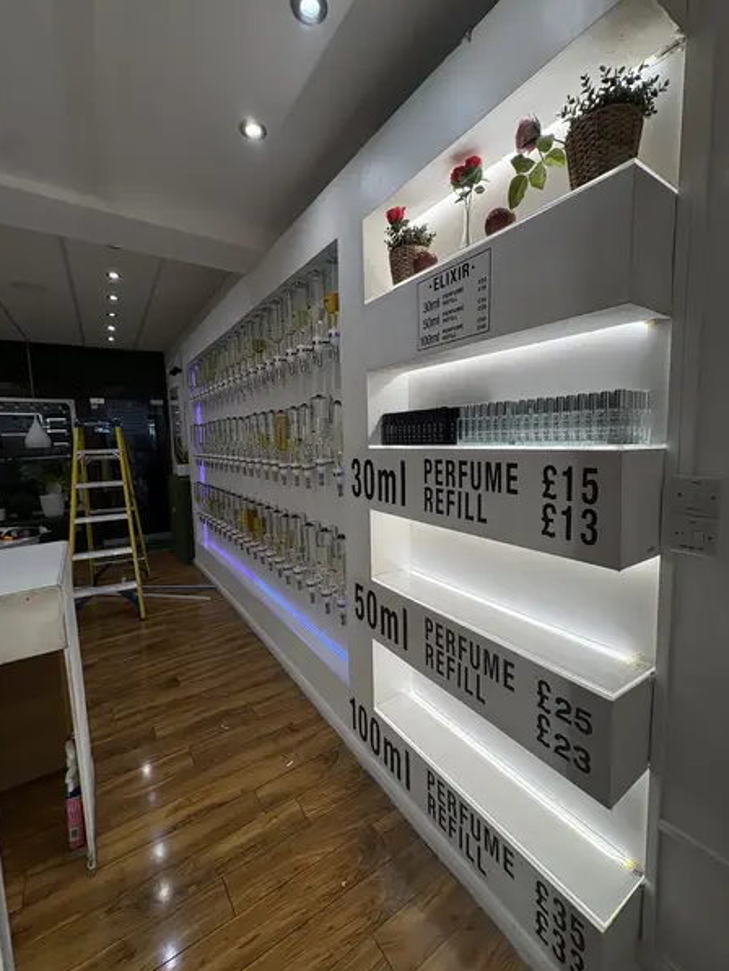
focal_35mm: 15
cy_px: 480
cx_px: 371
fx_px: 421
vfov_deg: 98.2
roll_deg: +1.7
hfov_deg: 81.8
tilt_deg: -5.7
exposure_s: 1/143
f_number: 2.2
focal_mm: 2.22
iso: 64
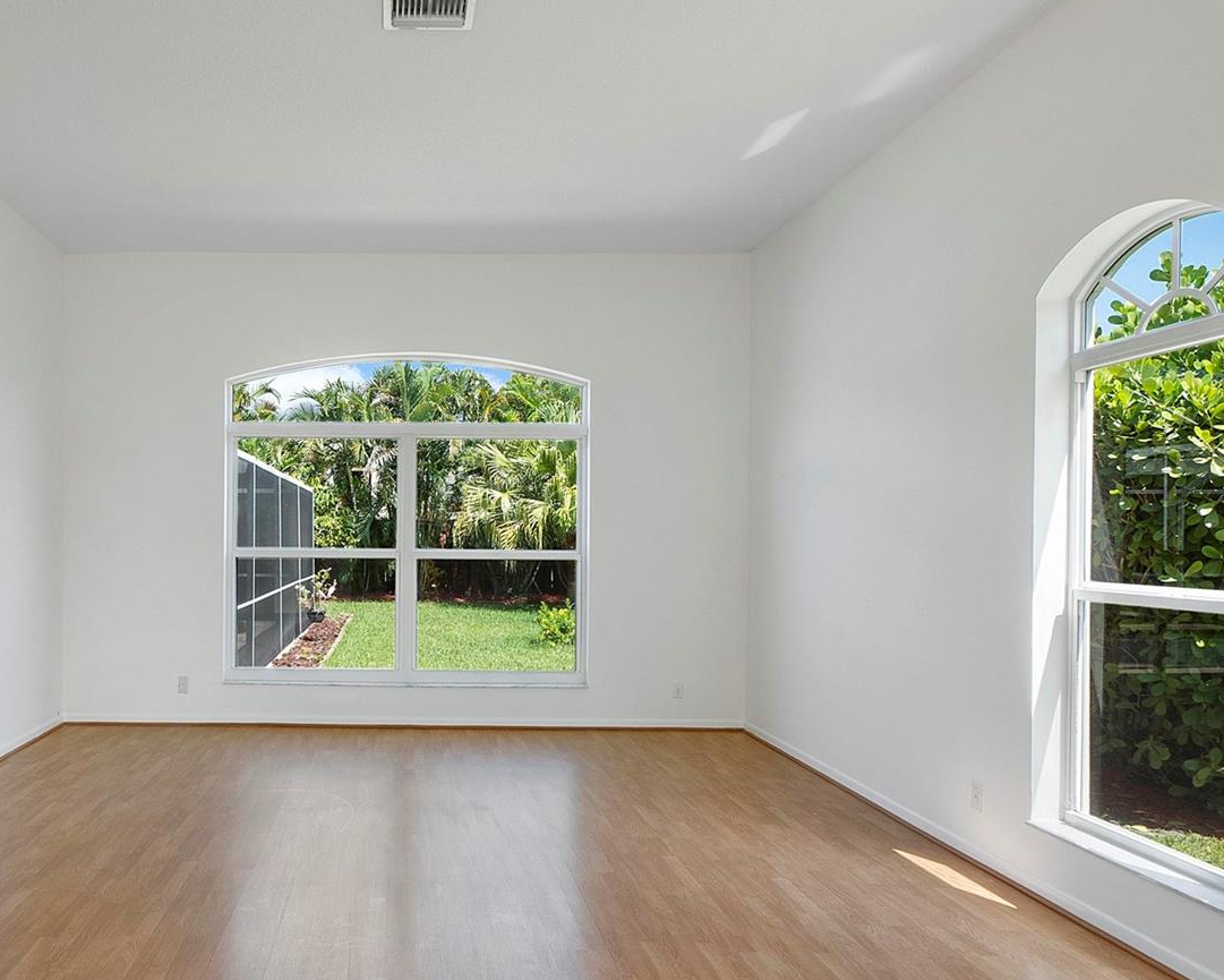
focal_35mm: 25
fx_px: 906
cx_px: 404
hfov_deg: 66.2
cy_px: 540
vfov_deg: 56.7
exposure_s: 1/15
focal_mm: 12
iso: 160
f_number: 11
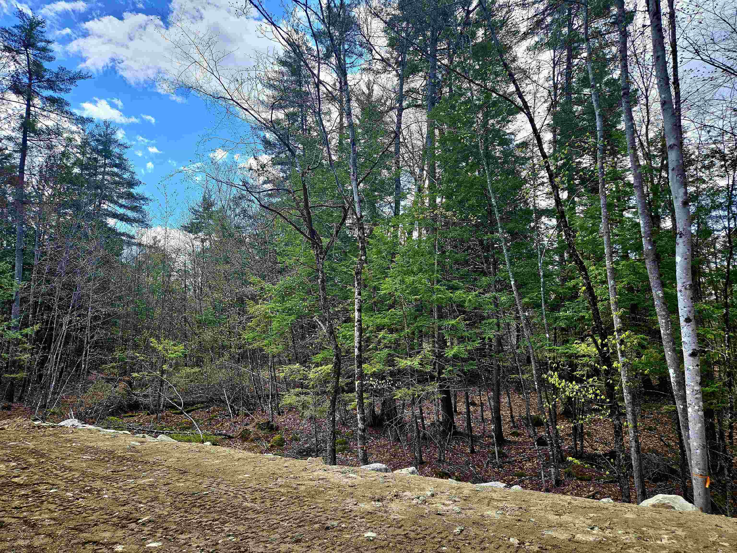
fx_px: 490
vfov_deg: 58.9
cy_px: 276
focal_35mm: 23
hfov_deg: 73.9
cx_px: 368
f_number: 1.8
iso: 25
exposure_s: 1/909
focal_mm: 5.4
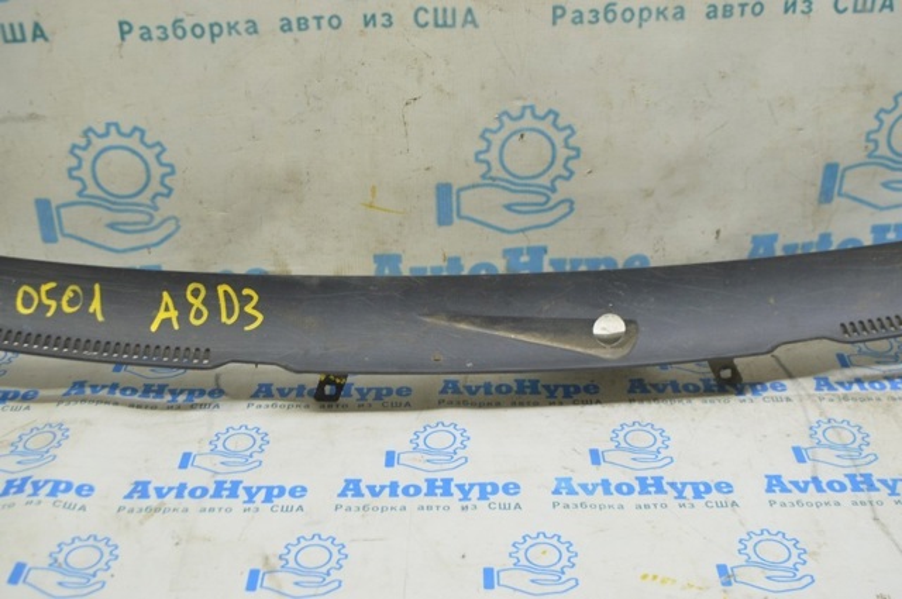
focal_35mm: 45
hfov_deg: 43.7
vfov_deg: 29.8
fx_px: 1126
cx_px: 451
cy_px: 300
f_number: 5.6
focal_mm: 30
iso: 400
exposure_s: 1/20
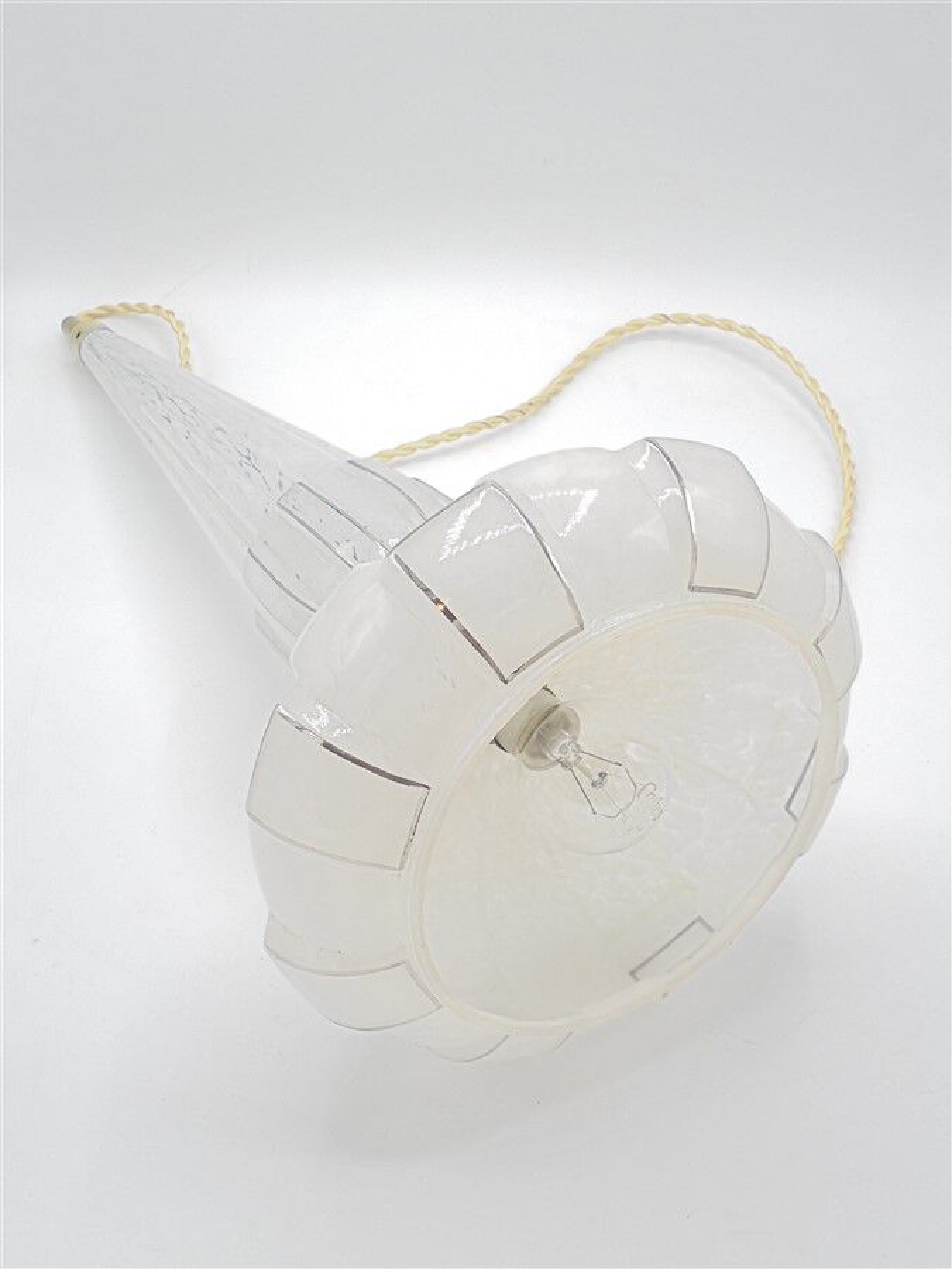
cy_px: 634
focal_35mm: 38
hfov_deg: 37.7
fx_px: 1393
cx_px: 476
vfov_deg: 49.0
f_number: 4.2
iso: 100
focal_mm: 6.9
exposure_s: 1/125
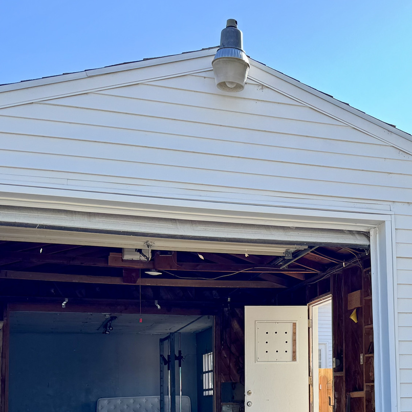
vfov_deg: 30.6
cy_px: 347
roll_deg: +0.9
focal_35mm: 54
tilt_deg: +3.8
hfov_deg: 31.0
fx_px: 727
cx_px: 318
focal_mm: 6.76
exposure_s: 1/331
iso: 80
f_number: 1.78
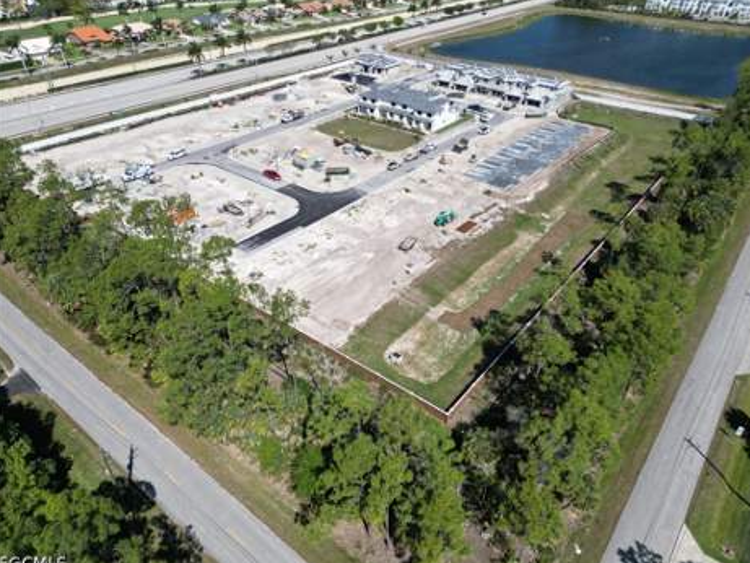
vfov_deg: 54.9
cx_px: 386
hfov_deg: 69.4
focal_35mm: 25
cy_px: 283
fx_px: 542
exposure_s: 1/4000
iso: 130
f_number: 1.7
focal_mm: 6.72
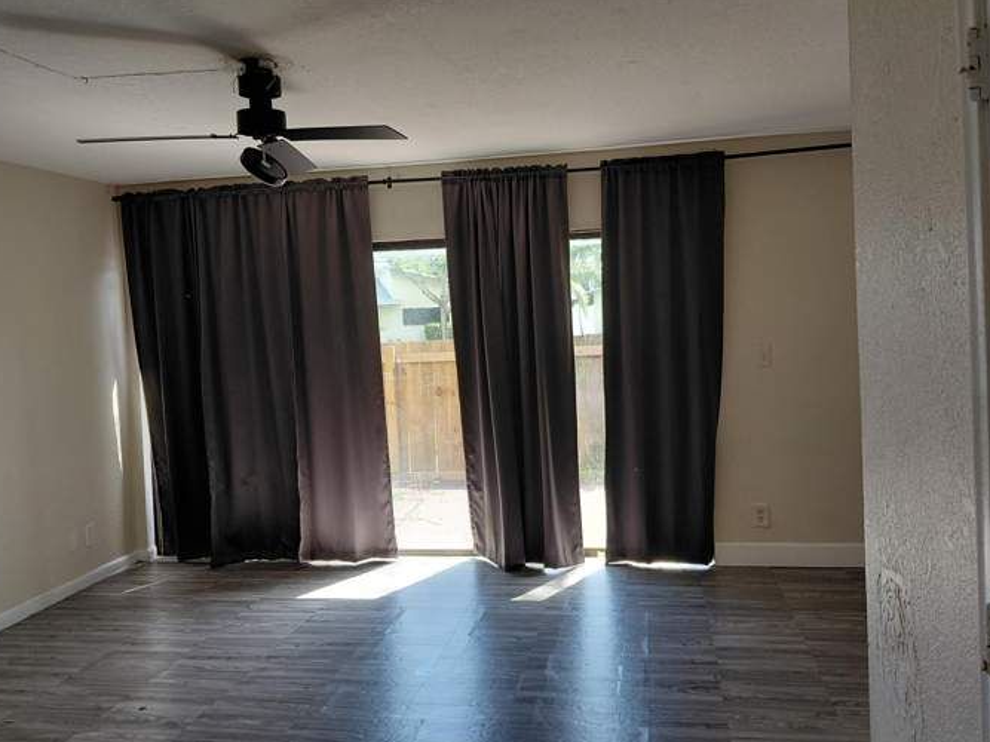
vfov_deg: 46.8
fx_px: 858
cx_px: 502
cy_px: 367
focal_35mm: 30
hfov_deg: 60.0
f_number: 1.8
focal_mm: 4.69
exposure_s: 1/146
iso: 50
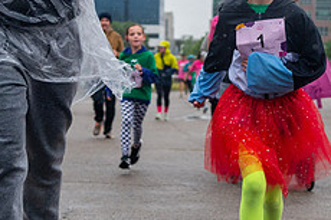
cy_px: -8
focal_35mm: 153
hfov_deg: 13.4
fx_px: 1406
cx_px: 224
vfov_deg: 8.9
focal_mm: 50
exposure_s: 1/3200
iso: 1600
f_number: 4
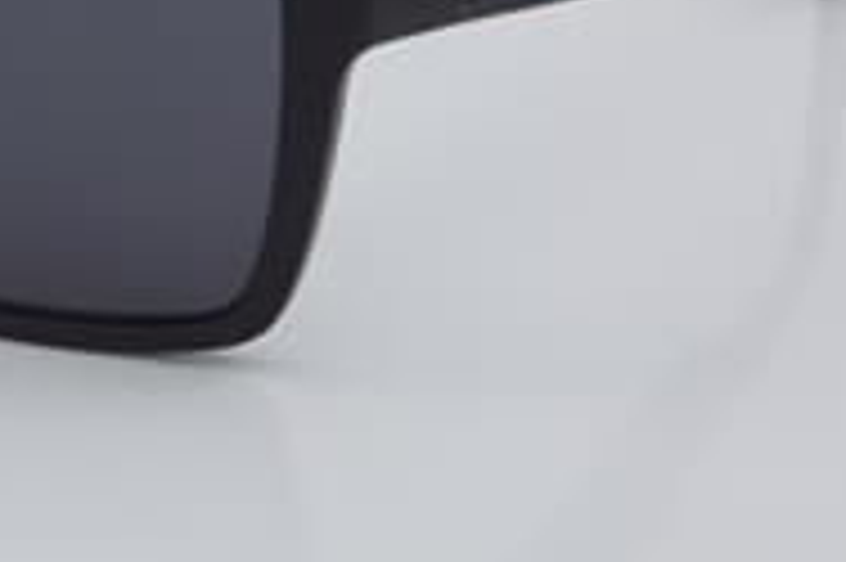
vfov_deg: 8.5
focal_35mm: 160
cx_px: 14
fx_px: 3757
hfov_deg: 12.7
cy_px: -13
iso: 100
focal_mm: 50
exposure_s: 1/4
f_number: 32
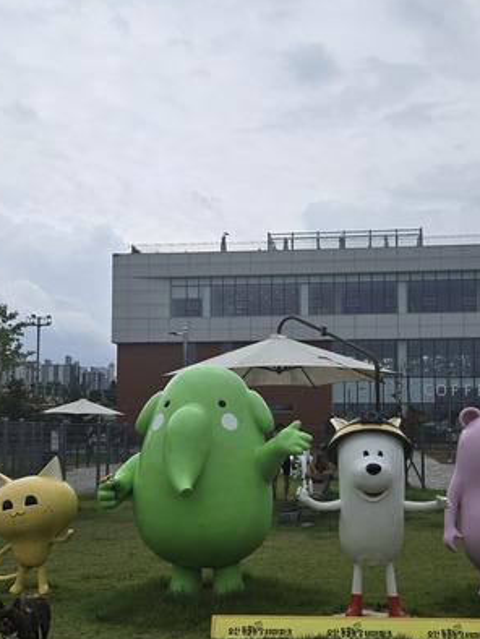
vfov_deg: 44.6
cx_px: 302
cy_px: 368
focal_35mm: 42
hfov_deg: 34.2
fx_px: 776
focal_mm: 5.4
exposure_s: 1/2921
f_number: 1.8
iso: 25
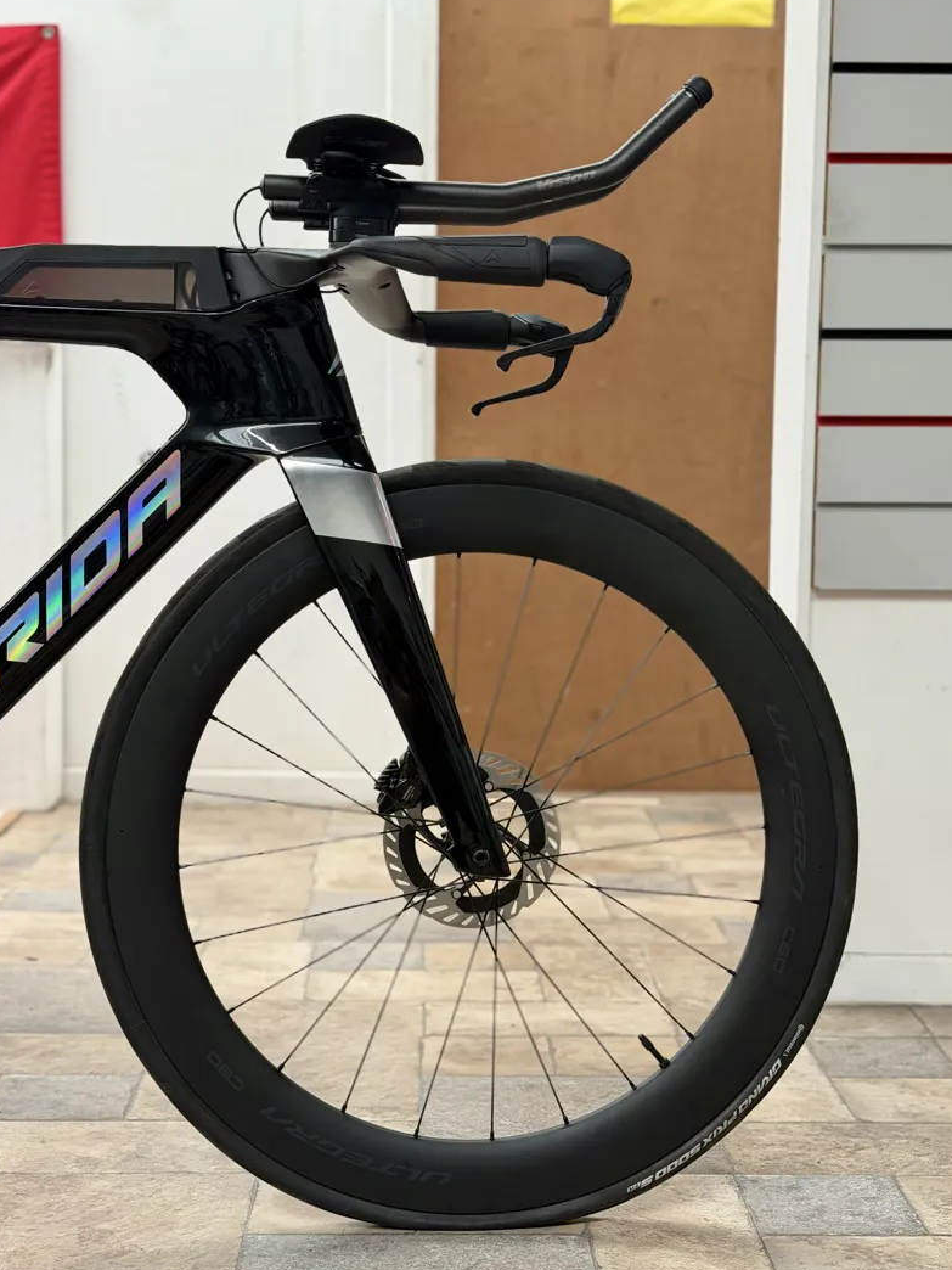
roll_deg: -1.0
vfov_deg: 38.9
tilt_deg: -6.5
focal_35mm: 49
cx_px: 481
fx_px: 1797
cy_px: 640
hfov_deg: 29.7
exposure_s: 1/100
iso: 64
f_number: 1.78
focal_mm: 6.76
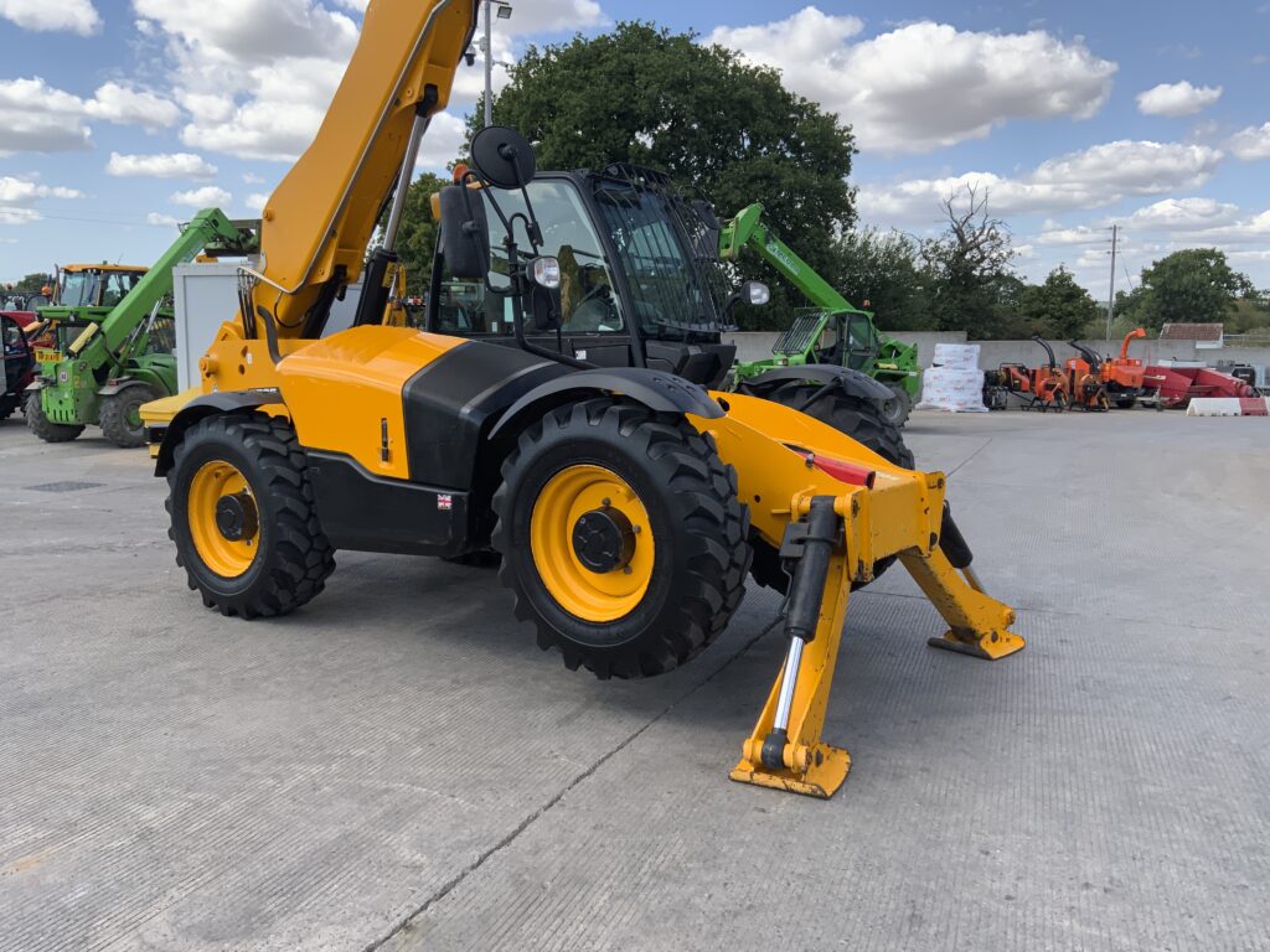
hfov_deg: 61.7
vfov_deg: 48.2
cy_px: 476
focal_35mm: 29
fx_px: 1064
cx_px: 635
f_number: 1.8
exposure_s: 1/842
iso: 16
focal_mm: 3
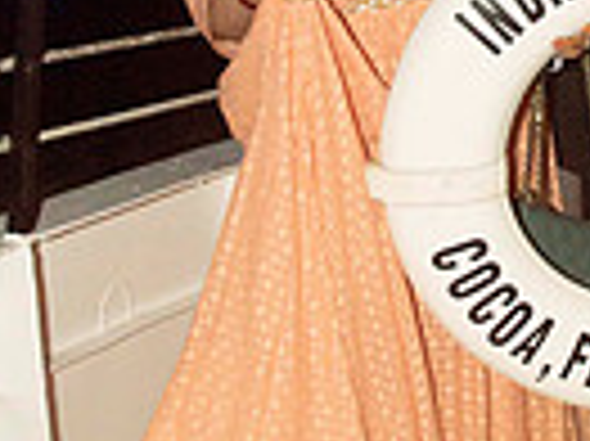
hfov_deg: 21.4
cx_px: 561
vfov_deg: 16.3
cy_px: 18
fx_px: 1516
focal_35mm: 89
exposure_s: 1/60
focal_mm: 18
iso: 400
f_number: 8
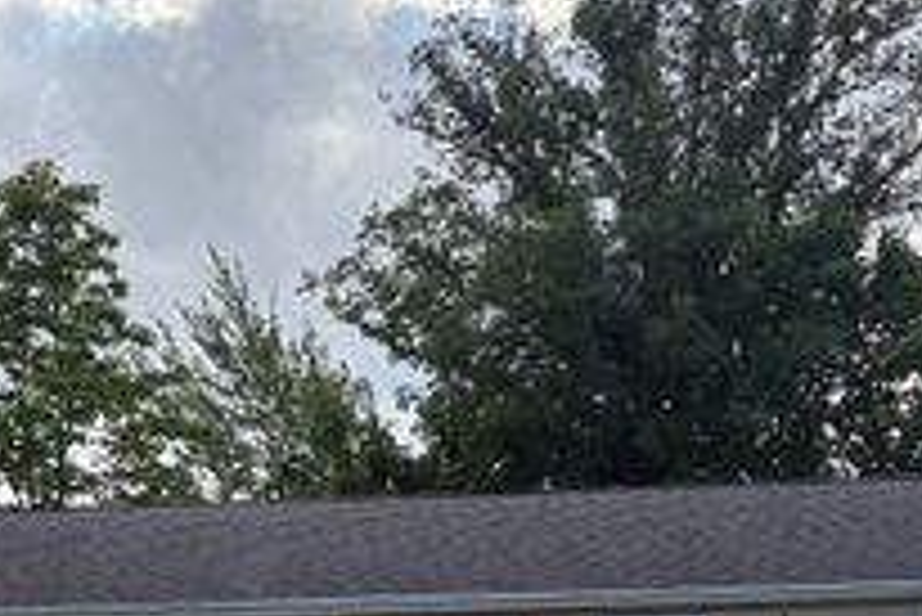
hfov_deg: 30.0
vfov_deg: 20.0
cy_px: 618
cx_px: 229
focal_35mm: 66
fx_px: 1691
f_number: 1.6
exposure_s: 1/1799
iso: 64
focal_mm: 5.96
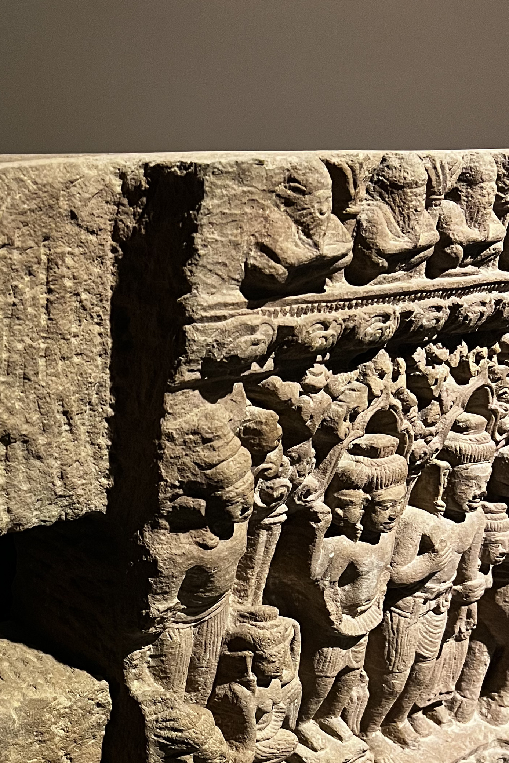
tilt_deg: -22.4
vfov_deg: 37.1
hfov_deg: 25.3
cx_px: 60
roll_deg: -0.5
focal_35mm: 52
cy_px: 584
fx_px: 1103
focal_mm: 5.7
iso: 640
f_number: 1.5
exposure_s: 1/33
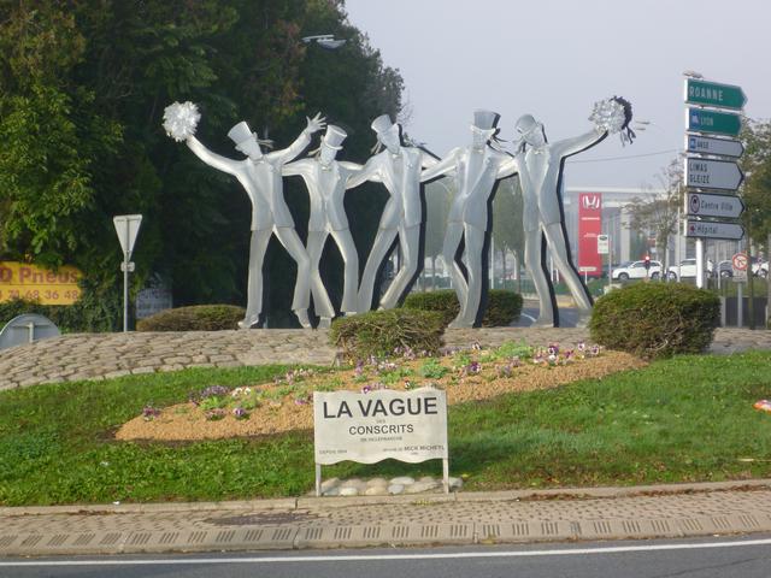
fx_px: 2740
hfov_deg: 16.0
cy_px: 289
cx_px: 386
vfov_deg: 12.0
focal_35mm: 123
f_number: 6.4
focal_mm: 22
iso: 80
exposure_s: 1/125
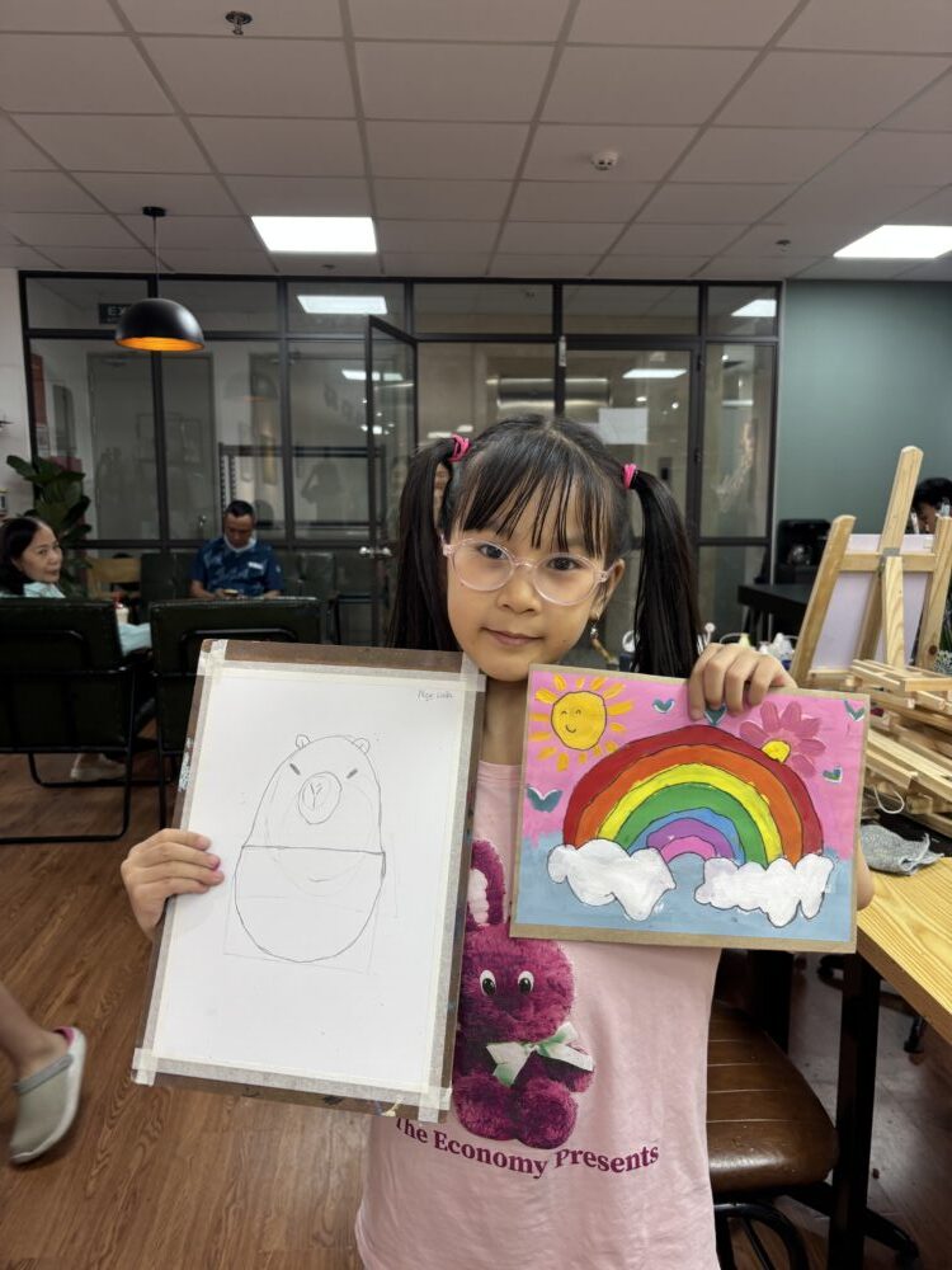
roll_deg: -1.9
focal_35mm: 26
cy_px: 635
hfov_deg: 53.1
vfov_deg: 67.3
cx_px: 476
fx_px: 953
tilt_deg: -10.2
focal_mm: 5.96
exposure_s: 1/100
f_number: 1.6
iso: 100
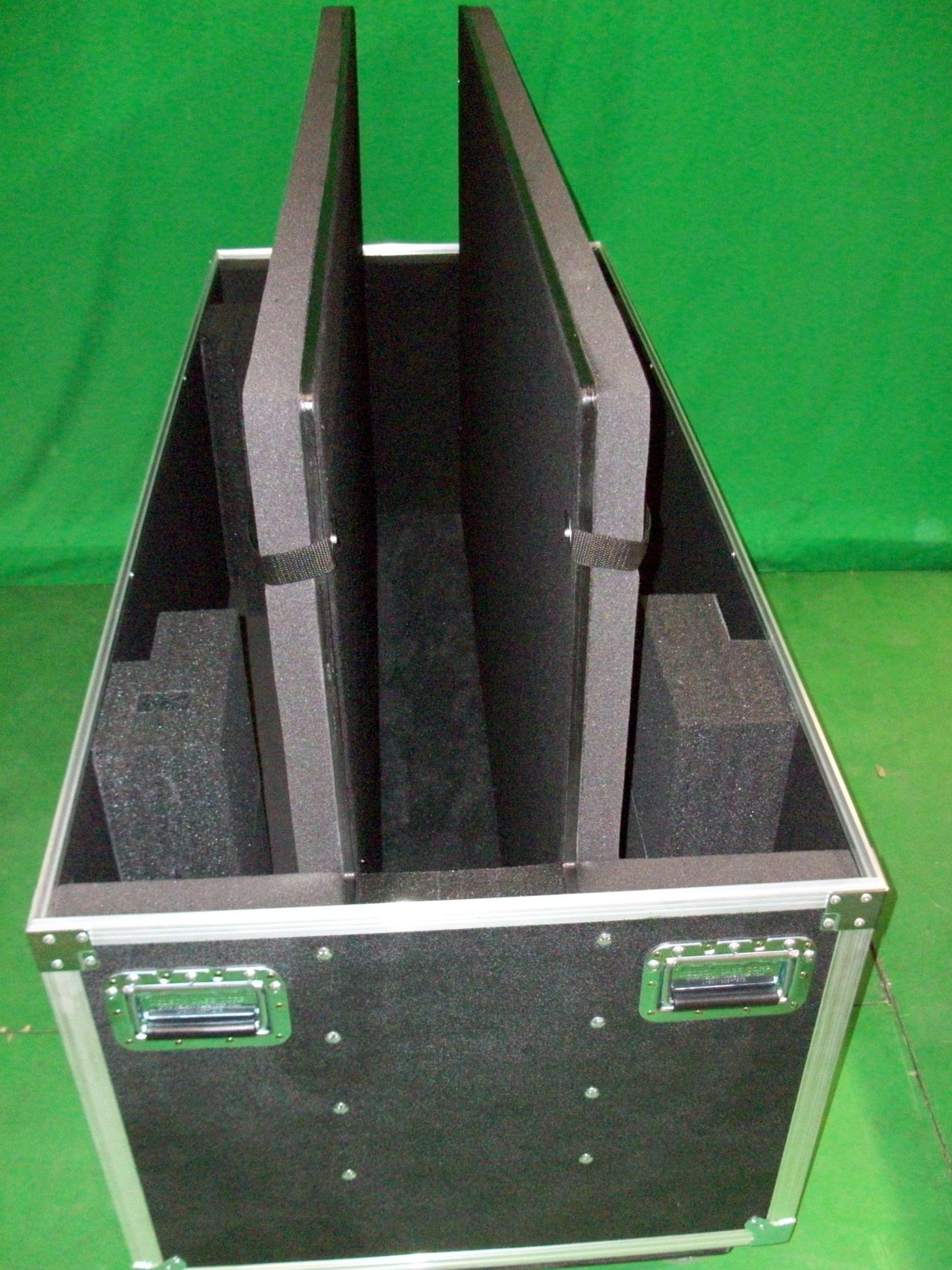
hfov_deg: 40.7
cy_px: 628
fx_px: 1283
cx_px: 487
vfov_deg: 52.6
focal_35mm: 35
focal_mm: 5.7
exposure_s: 1/30
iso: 320
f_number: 2.8
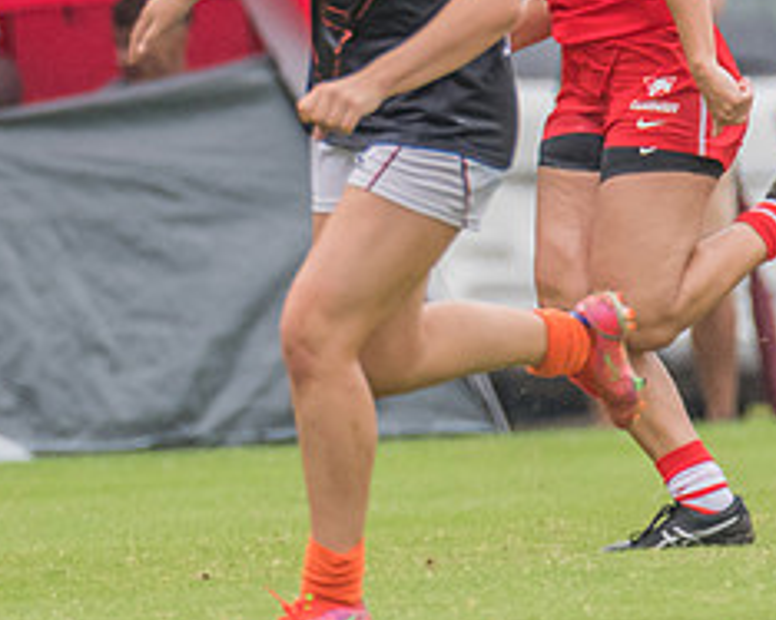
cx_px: -132
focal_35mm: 2502
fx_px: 57438
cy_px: 86
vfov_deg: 0.6
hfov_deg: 0.8
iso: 900
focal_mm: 600
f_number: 6.3
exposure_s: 1/1250
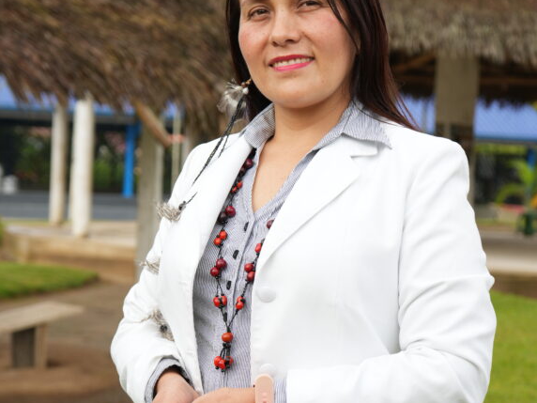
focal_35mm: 93
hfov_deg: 21.1
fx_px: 1443
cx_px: 274
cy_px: 243
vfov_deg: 15.9
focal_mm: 54
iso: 100
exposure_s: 1/125
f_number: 5
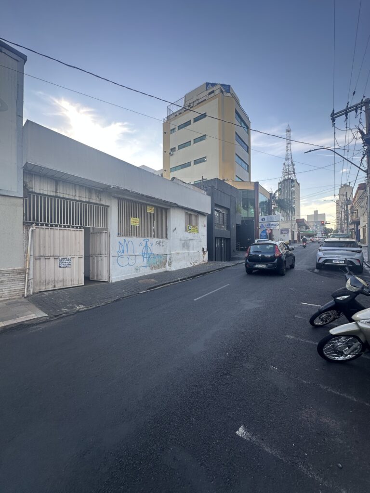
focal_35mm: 14
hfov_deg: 85.7
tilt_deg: +0.6
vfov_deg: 102.1
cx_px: 185
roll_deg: -0.4
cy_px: 246
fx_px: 200
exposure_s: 1/99
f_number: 2.2
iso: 50
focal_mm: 2.22
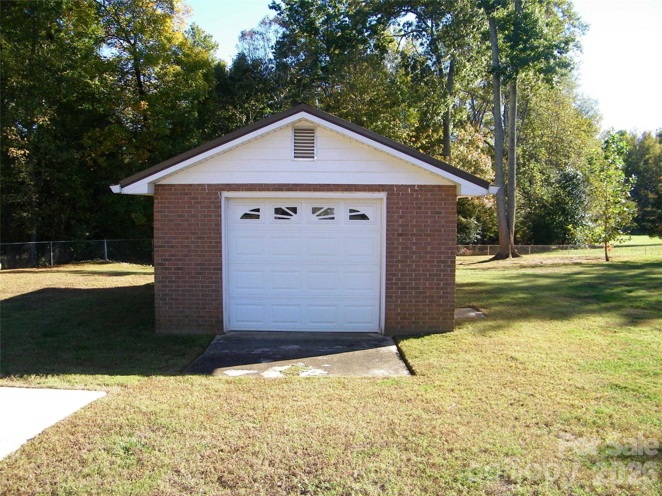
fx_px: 535
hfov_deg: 63.4
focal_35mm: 28
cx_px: 331
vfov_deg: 49.7
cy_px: 248
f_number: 3.5
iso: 80
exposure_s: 1/200
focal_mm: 5
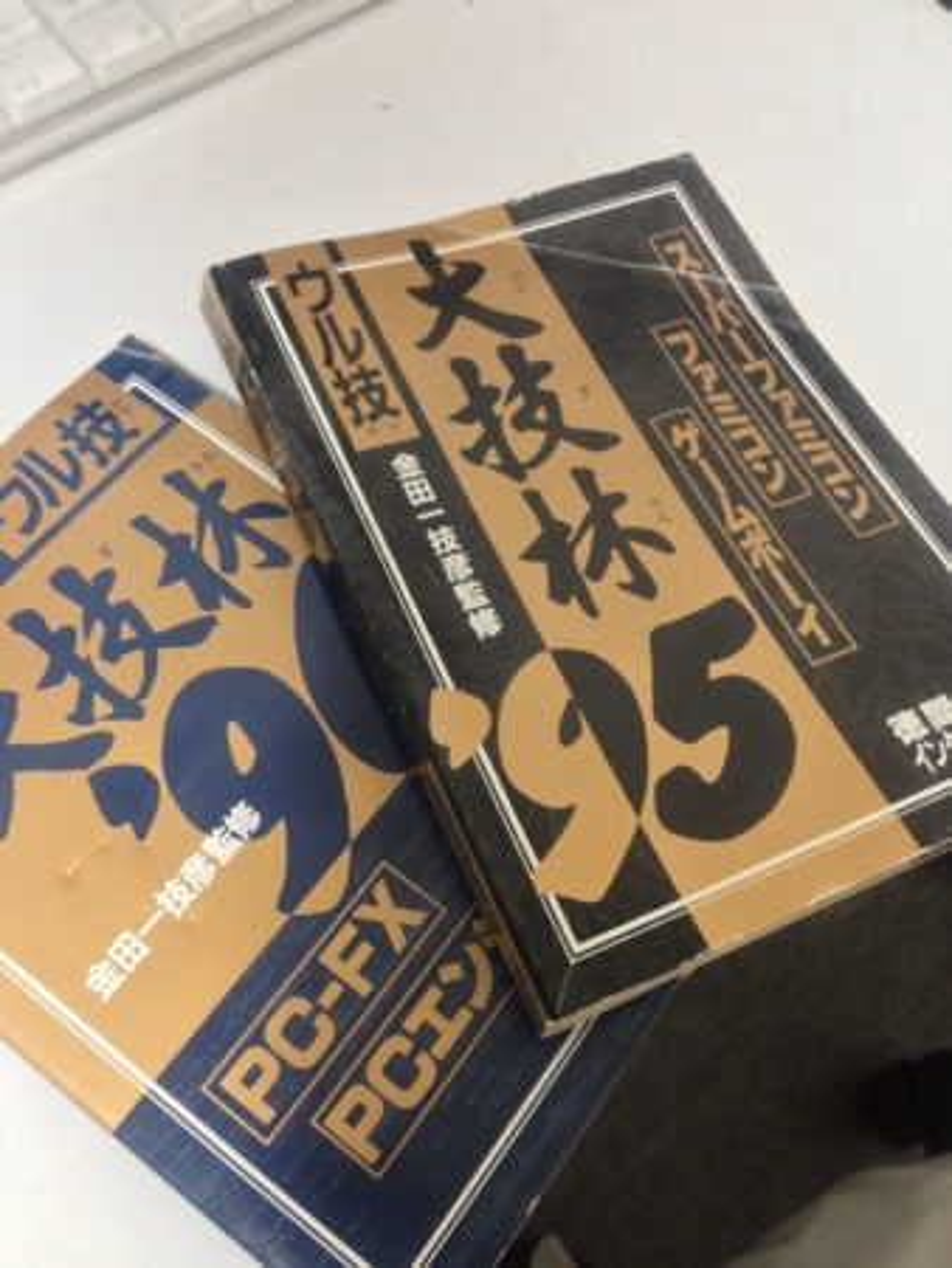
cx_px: 476
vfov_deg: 52.6
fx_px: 1282
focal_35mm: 35
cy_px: 634
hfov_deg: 40.7
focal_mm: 4.28
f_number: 2.4
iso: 320
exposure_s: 1/20
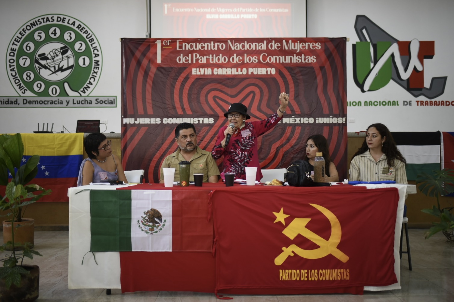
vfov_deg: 37.8
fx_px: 441
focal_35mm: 35
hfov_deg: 54.4
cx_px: 227
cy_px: 151
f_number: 1.8
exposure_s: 1/320
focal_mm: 35
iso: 640
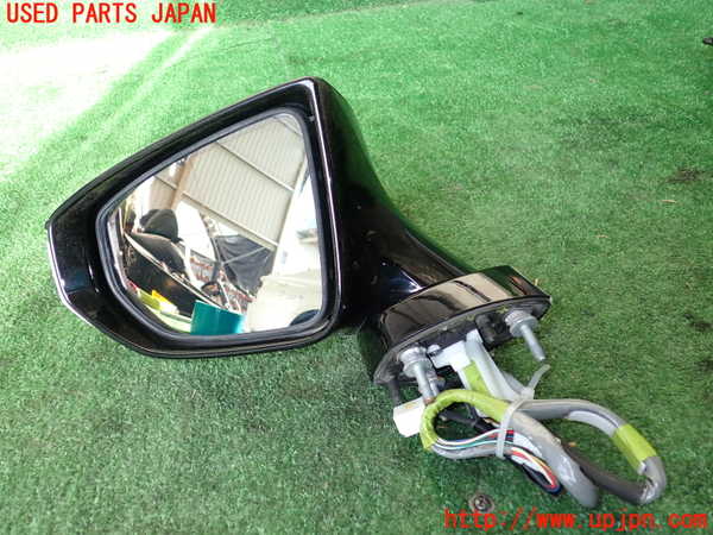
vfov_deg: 46.8
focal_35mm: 30
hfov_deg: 60.0
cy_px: 268
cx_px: 356
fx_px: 618
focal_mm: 5.4
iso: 200
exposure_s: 1/125
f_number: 2.3
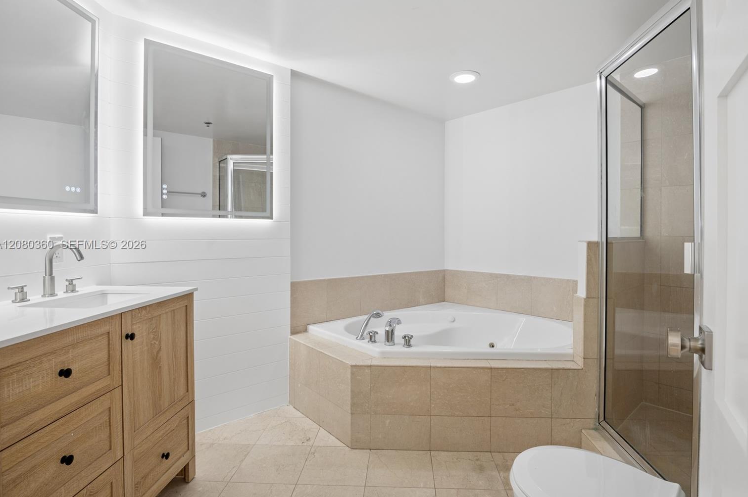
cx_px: 388
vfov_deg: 67.3
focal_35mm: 18
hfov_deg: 90.0
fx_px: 374
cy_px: 245
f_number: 8
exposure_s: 1/30
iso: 250
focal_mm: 17
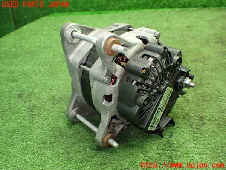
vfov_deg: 46.8
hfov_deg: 60.0
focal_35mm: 30
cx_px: 113
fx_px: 196
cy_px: 85
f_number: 2.3
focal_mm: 5.4
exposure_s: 1/80
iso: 800
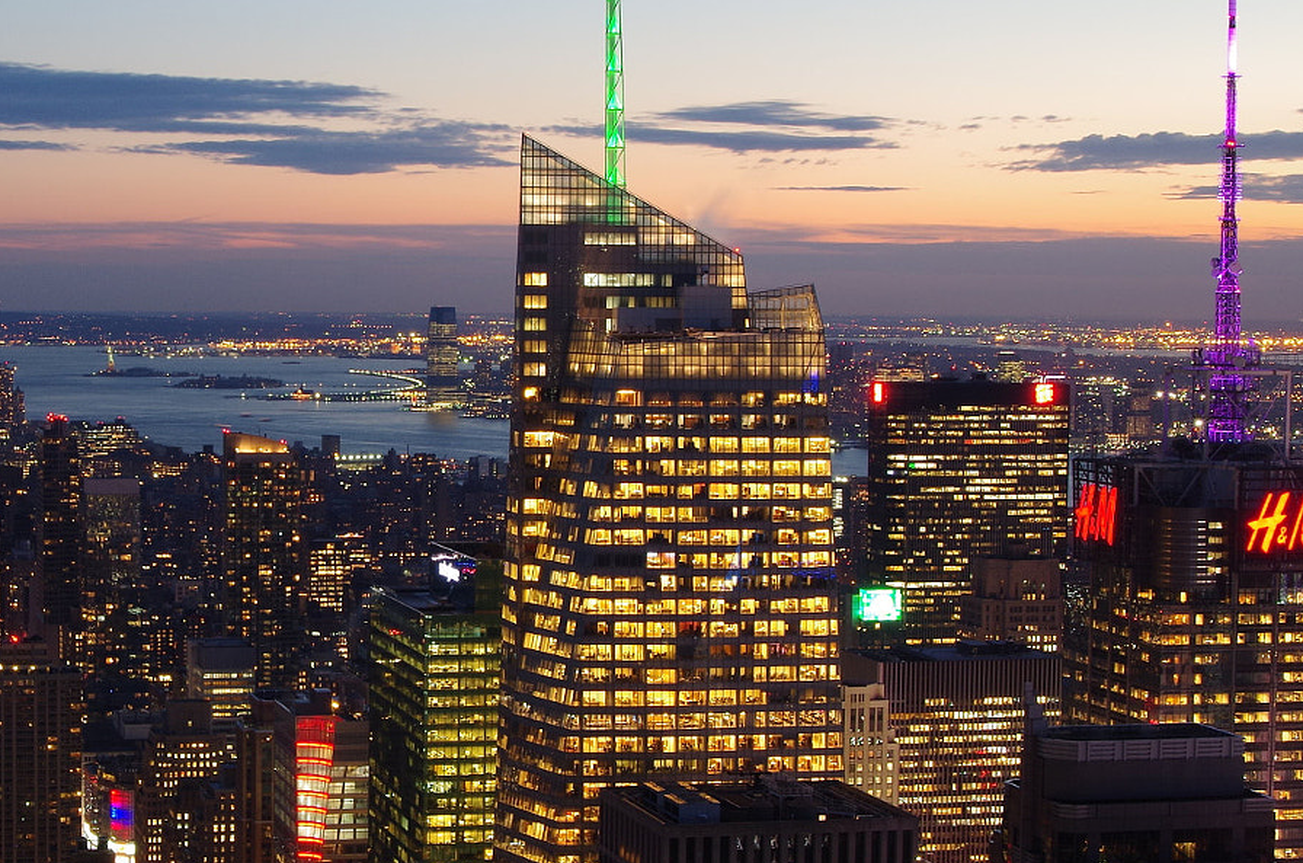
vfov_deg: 18.1
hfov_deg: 26.5
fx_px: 2708
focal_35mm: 75
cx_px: 252
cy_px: 464
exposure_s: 5
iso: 200
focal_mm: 28
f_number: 13
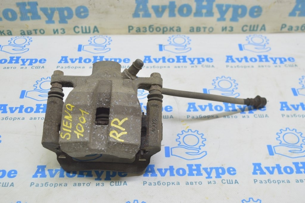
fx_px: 432
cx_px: 152
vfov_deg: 26.4
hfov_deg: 38.9
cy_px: 102
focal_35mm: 51
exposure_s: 1/20
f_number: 5.6
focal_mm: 34
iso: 400
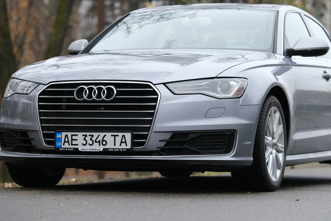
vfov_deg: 9.4
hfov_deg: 14.1
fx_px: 1342
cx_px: 182
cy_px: 95
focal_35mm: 146
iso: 400
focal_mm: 75
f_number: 2
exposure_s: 1/500
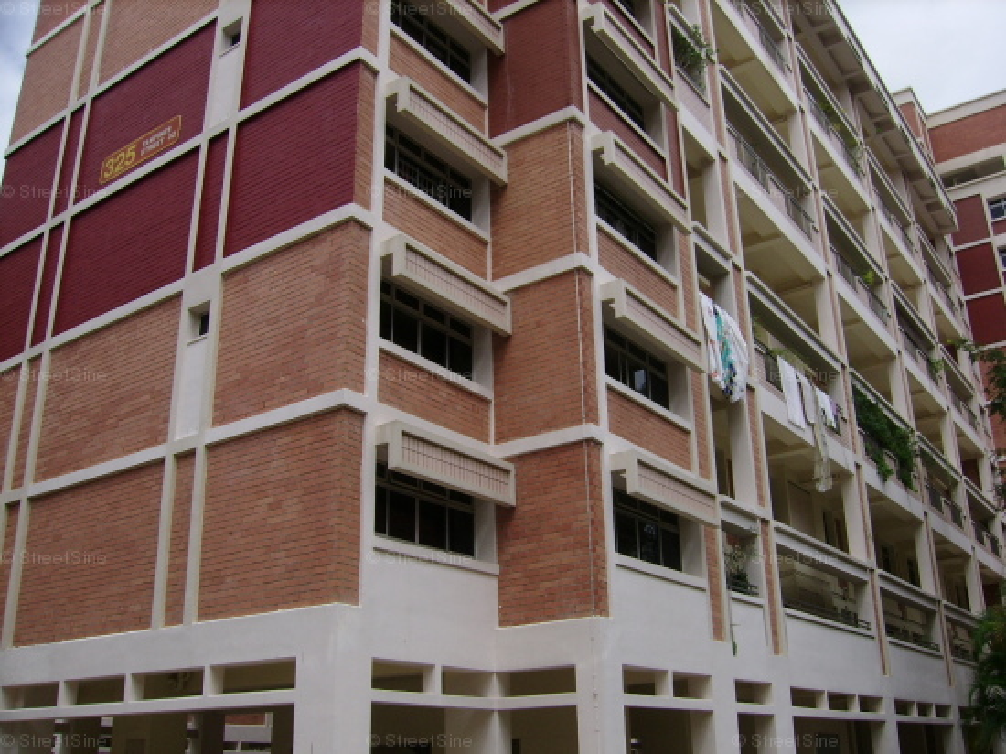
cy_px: 377
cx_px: 503
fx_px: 1017
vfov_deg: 40.7
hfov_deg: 52.6
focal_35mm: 35
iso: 50
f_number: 5.8
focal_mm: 5.95
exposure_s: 1/648
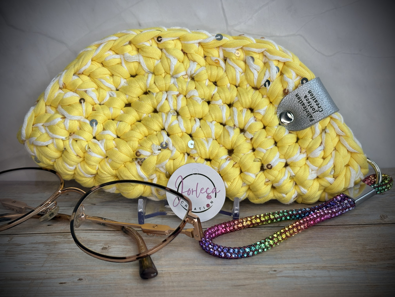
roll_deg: +3.2
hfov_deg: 36.8
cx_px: 198
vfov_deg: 28.0
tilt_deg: -20.3
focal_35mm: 52
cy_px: 148
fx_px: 593
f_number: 1.6
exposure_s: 1/75
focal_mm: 5.96
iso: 50
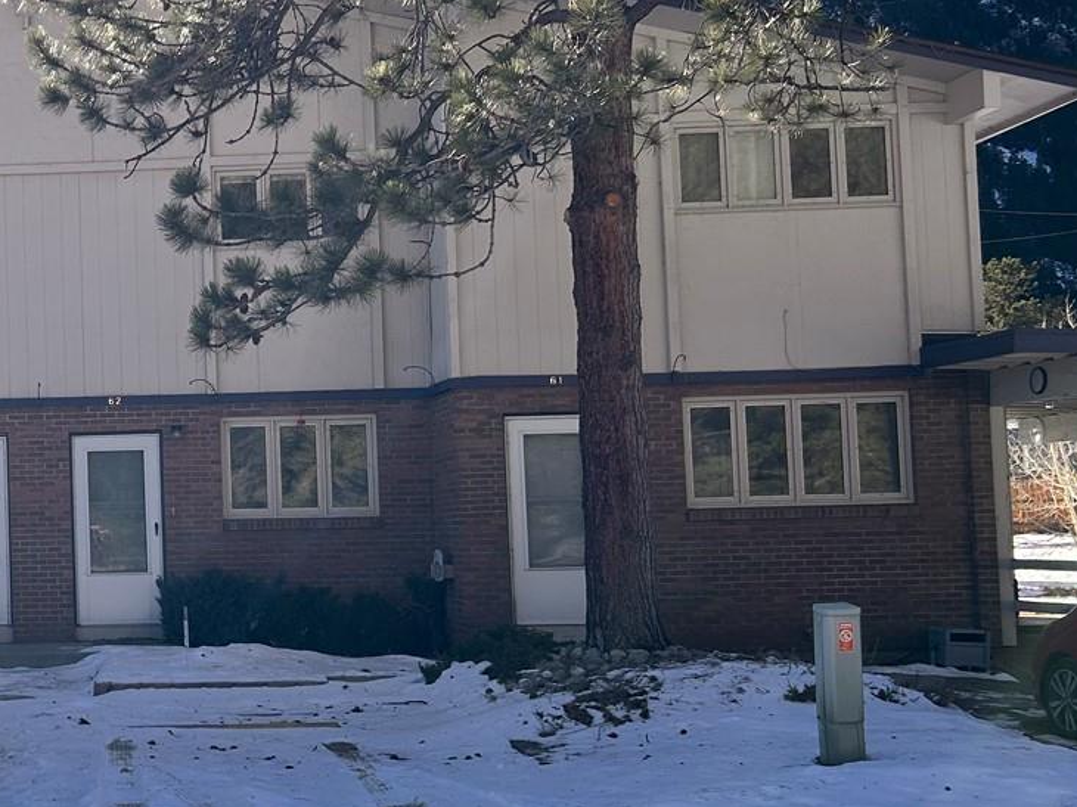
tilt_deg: +3.6
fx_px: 1773
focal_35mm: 57
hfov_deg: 31.2
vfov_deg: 25.6
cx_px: -13
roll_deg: +1.2
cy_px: 412
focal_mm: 5.7
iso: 50
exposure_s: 1/2123
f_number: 1.5
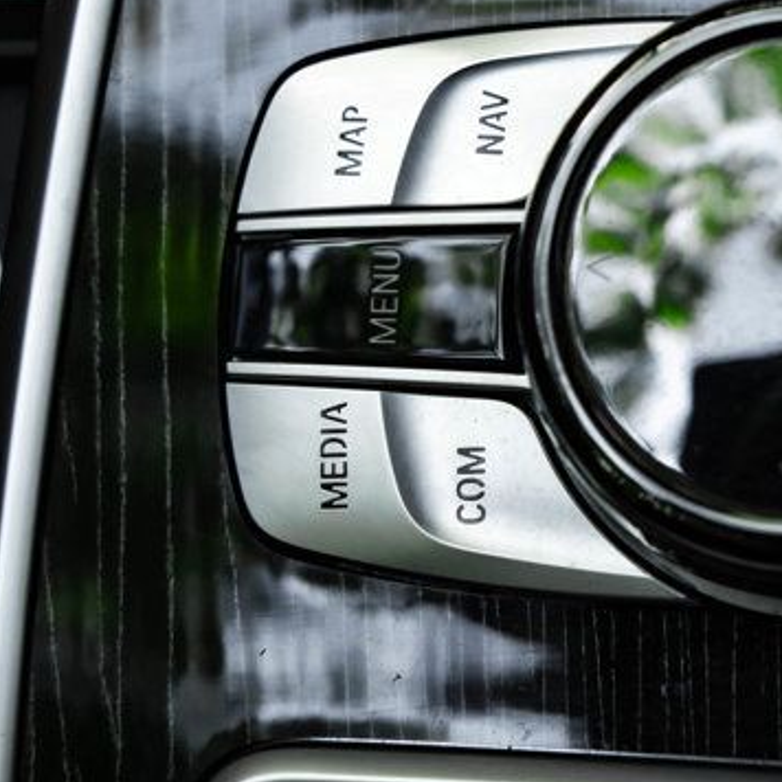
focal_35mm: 103
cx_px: 659
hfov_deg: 16.7
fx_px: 2633
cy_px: 294
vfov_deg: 16.9
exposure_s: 1/250
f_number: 6.3
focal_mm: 45
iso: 800
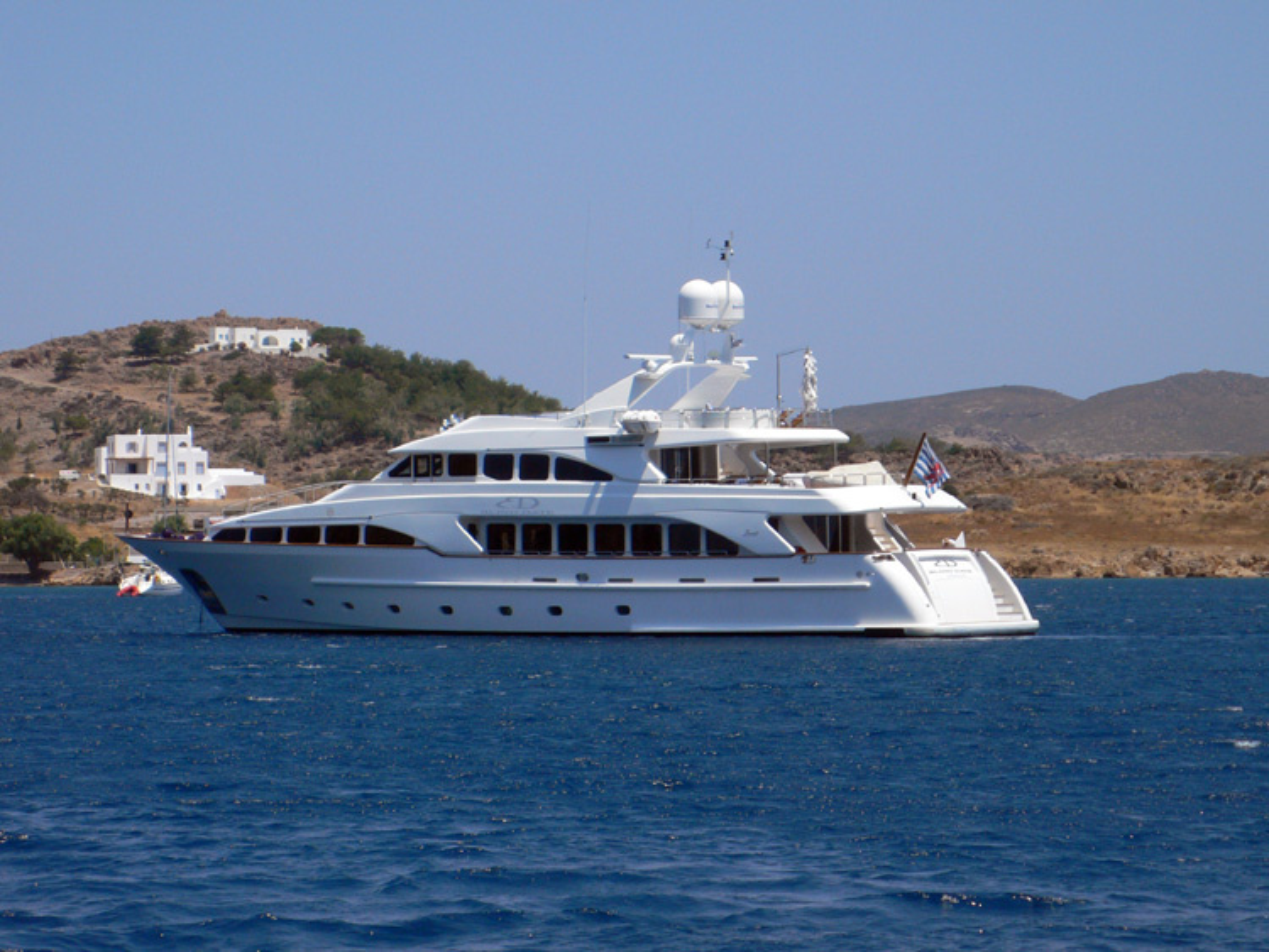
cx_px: 634
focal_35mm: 136
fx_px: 4987
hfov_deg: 14.5
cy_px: 476
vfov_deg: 10.9
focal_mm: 25.2
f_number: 4.9
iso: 100
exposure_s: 1/1000
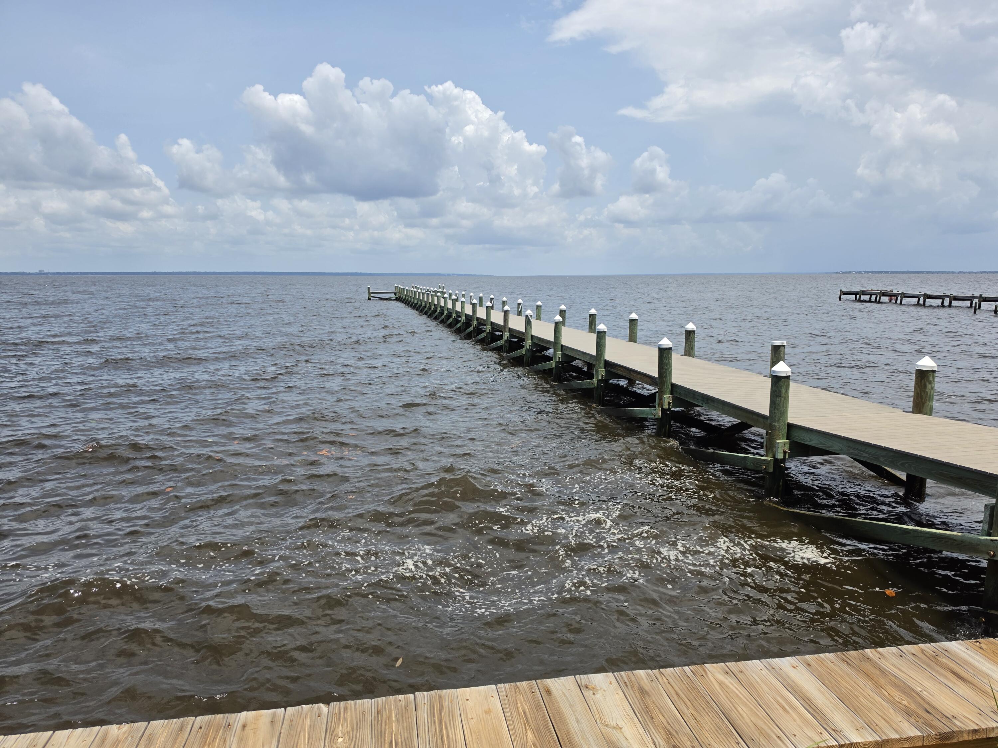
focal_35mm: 23
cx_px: 499
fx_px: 663
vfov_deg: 58.9
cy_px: 374
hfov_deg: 73.9
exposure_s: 1/7939
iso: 64
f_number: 1.4
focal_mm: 6.5
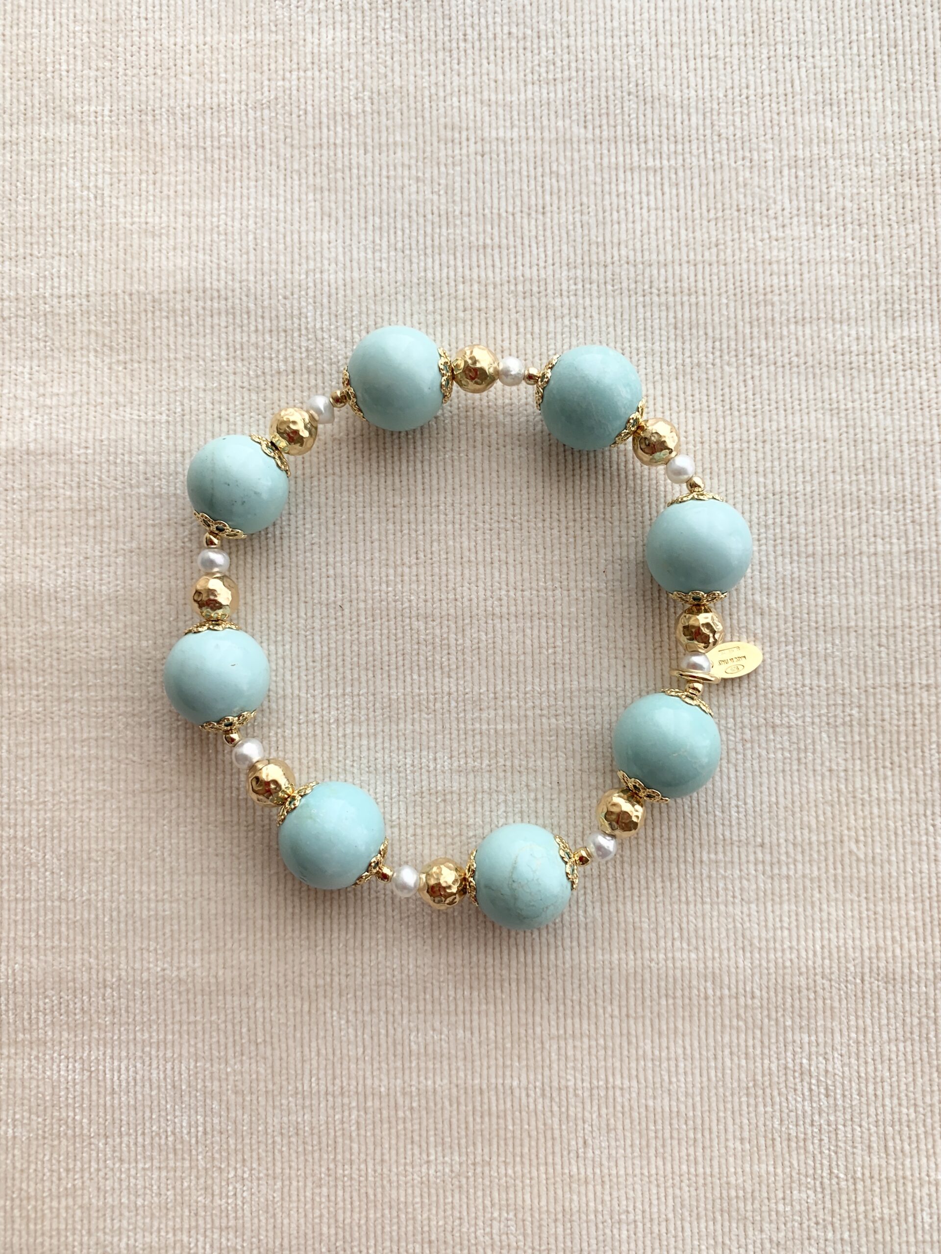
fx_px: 942
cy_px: 627
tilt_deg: -86.3
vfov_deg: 67.3
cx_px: 470
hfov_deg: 53.1
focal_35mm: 26
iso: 50
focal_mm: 4.25
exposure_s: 1/121
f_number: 1.8
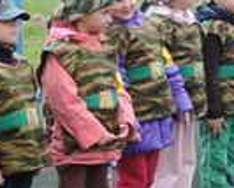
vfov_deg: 8.5
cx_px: 295
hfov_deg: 10.4
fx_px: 1263
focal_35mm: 182
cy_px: 14
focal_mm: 8.6
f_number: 3.5
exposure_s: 1/160
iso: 80
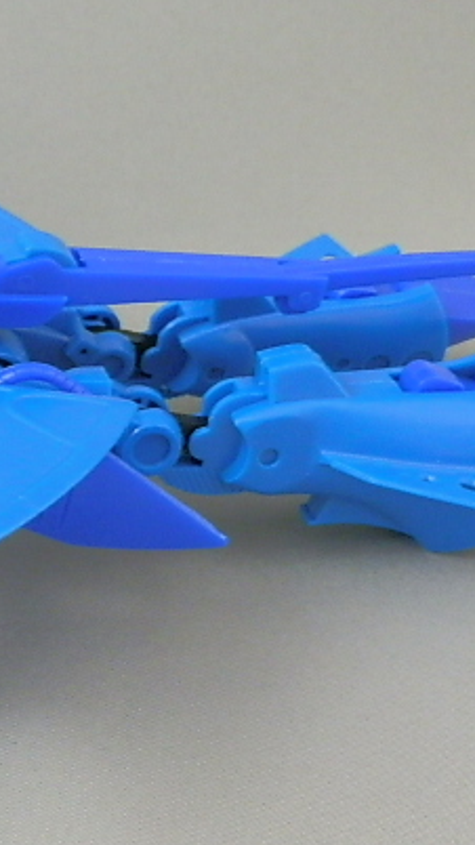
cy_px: 431
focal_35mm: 59
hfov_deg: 20.2
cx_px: 126
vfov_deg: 35.5
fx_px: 1322
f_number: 3.5
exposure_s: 1/8
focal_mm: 6.17
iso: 320
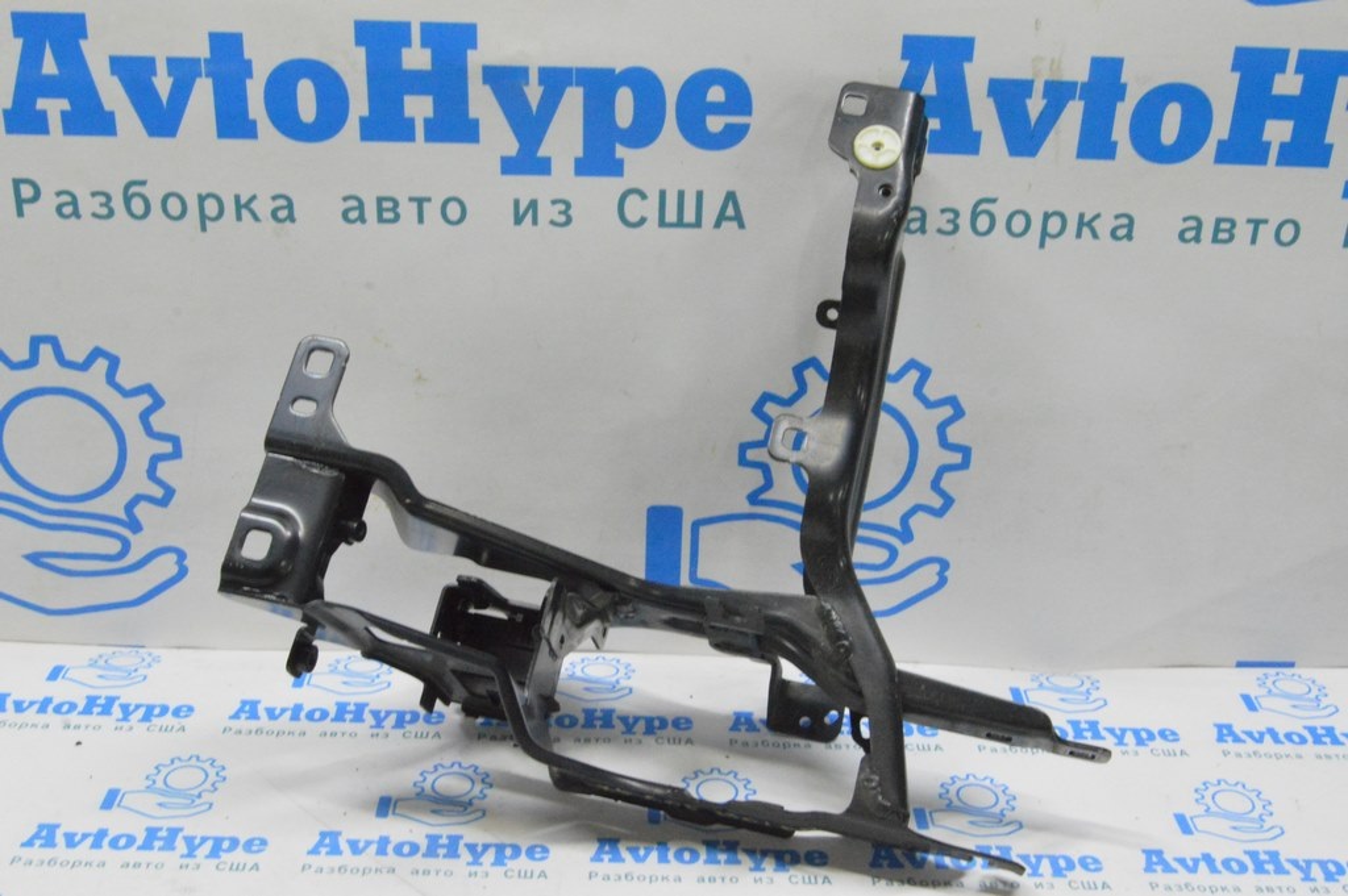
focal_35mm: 42
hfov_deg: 46.4
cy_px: 448
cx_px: 674
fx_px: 1571
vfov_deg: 31.8
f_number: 20
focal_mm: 28
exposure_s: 1/20
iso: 6400
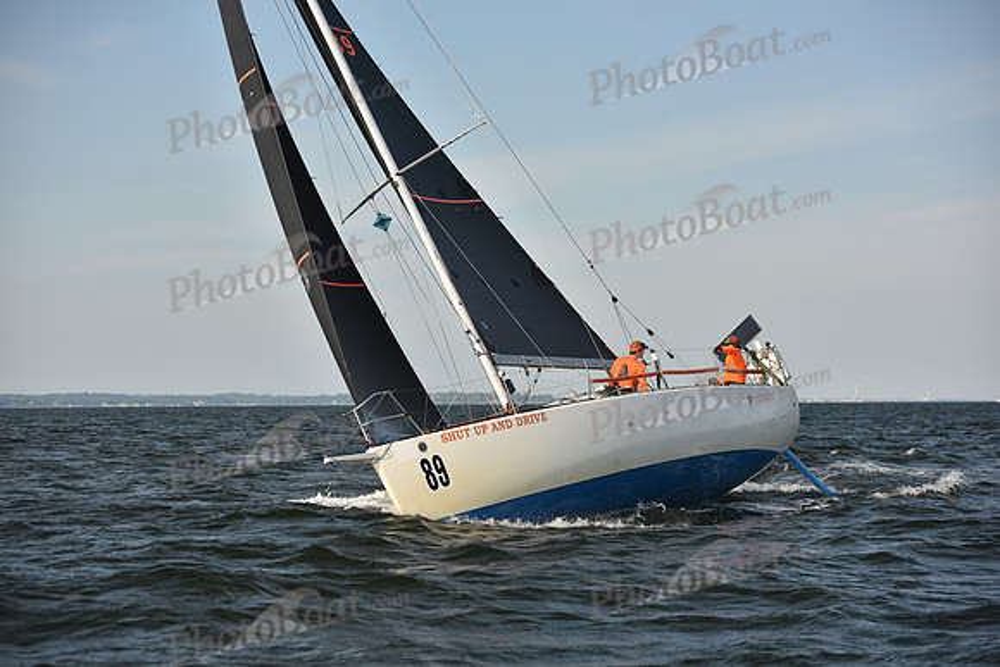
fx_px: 2778
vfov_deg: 13.7
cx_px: 500
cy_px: 334
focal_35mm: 100
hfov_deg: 20.4
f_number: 4.5
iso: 250
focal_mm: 100
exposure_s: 1/1000
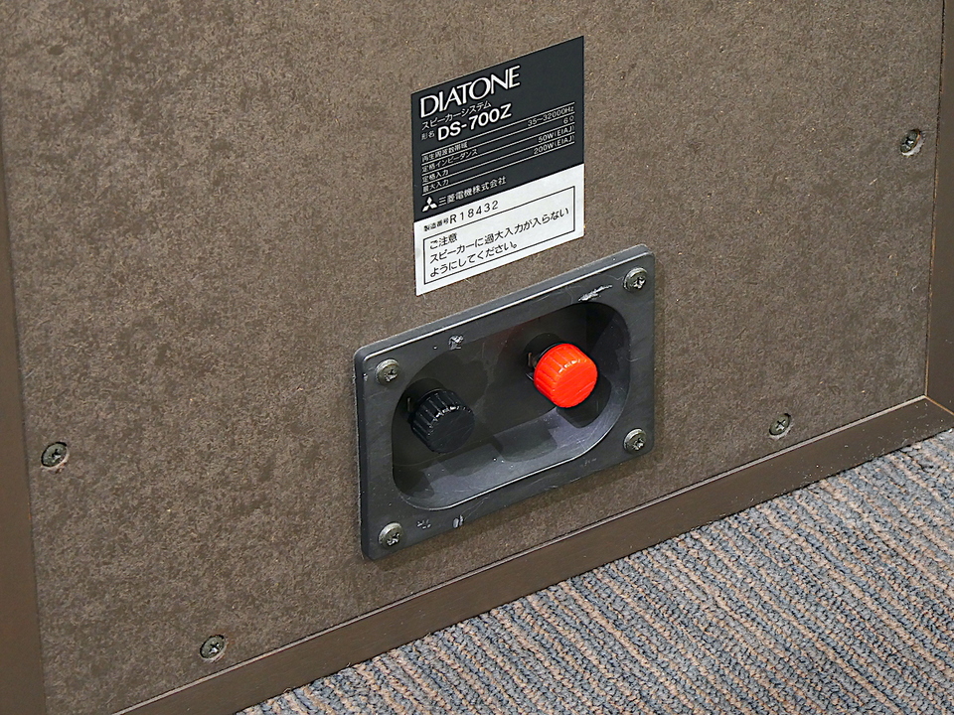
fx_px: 4740
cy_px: 358
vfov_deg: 8.6
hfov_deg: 11.5
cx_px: 477
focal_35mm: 172
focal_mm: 30.9
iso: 200
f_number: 5.6
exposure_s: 1/1.3
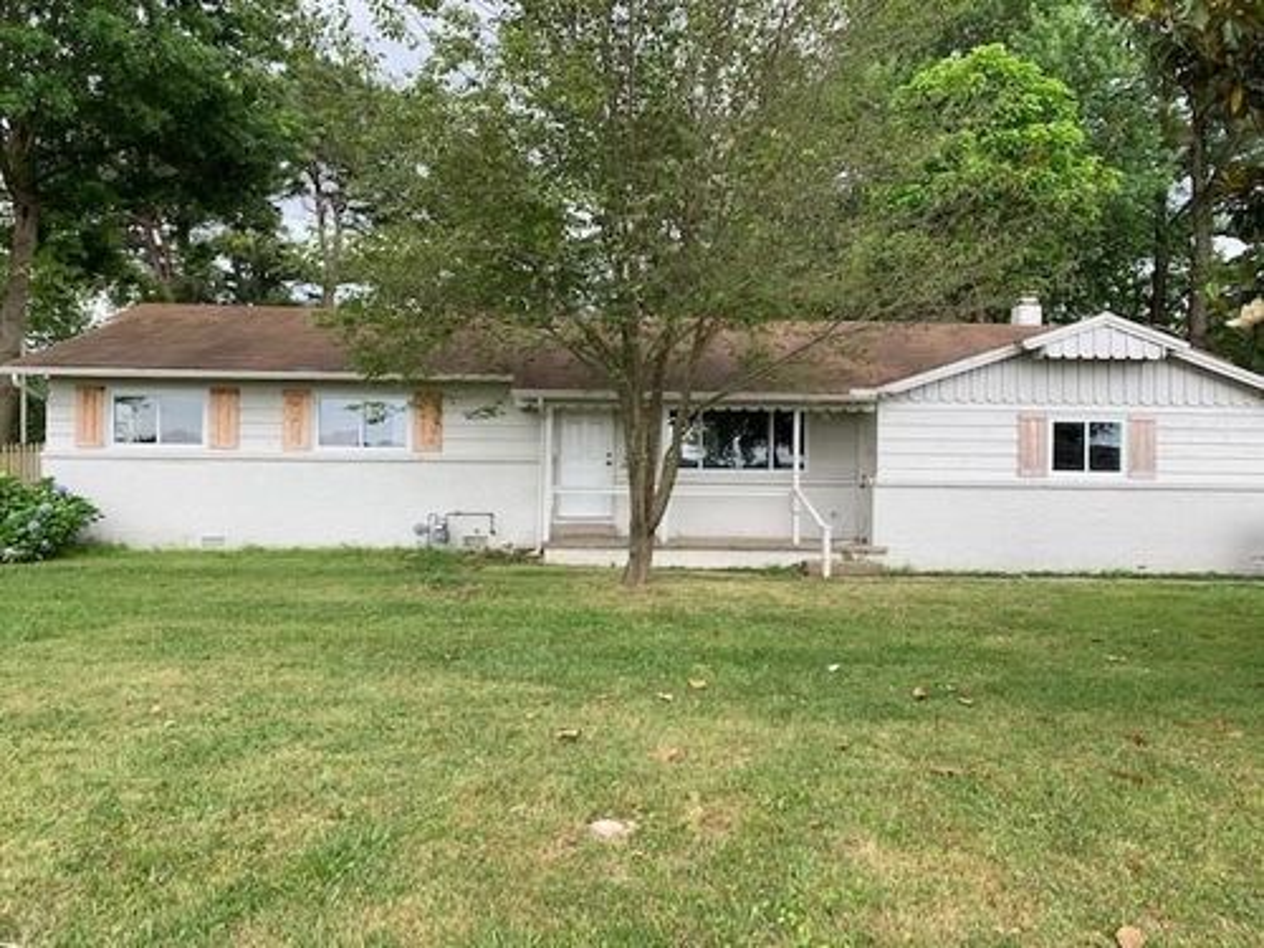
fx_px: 949
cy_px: 474
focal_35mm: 26
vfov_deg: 53.1
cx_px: 632
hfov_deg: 67.3
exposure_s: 1/191
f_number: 1.8
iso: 25
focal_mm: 4.25
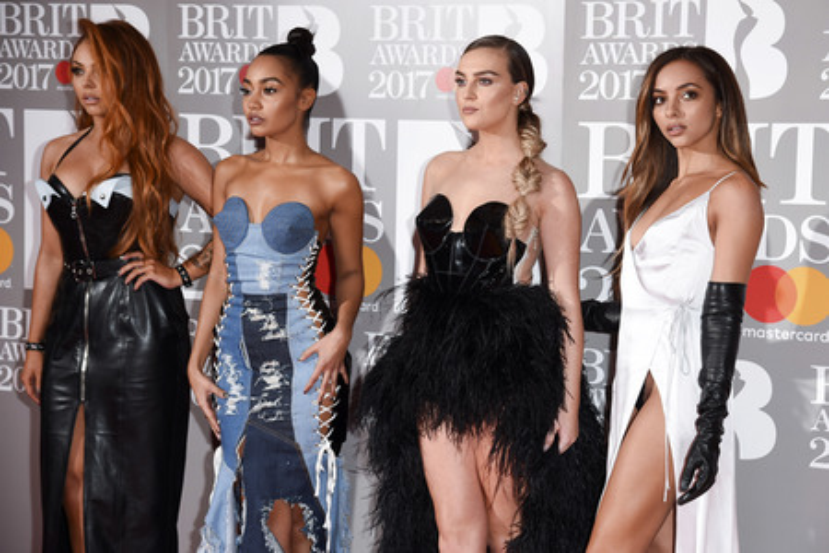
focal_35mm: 82
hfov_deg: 24.8
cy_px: 276
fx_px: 1888
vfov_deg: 16.7
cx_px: 414
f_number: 5.6
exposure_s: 1/250
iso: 400
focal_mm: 82
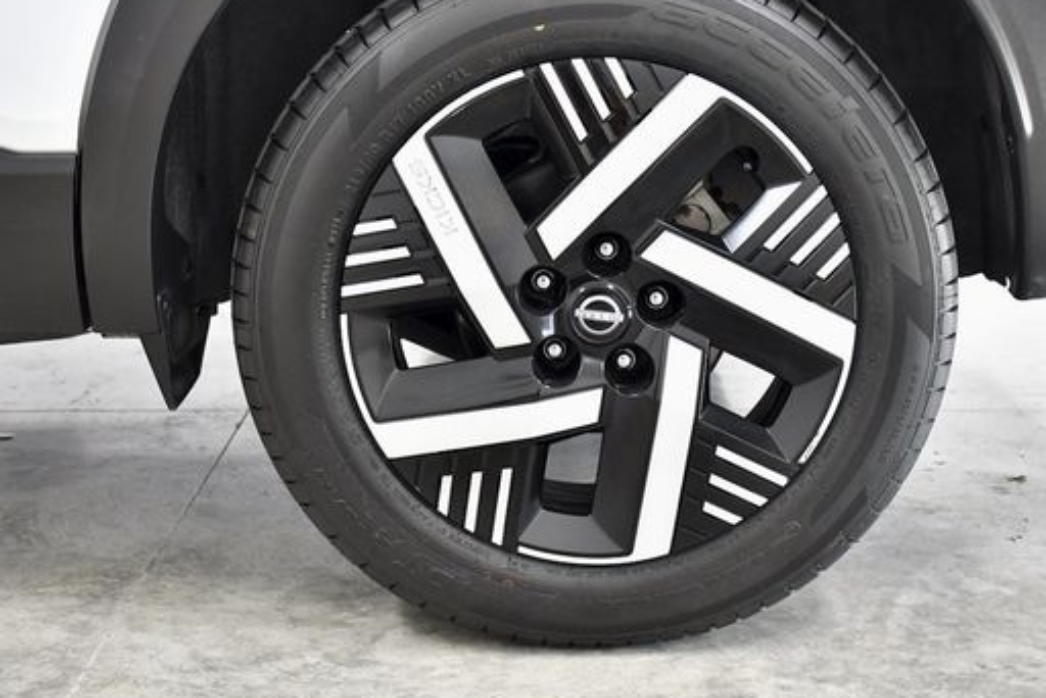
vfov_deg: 22.6
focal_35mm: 60
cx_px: 605
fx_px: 1744
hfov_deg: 33.3
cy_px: 281
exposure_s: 1/160
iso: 1250
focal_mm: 32
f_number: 4
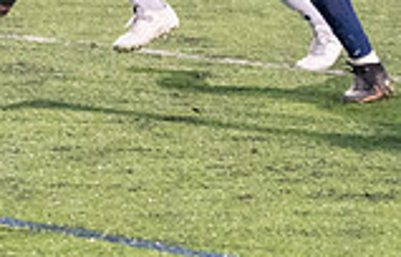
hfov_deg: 4.6
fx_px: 5010
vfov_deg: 2.9
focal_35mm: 455
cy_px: -147
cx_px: 345
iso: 5000
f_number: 2.8
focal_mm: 70
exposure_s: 1/1250
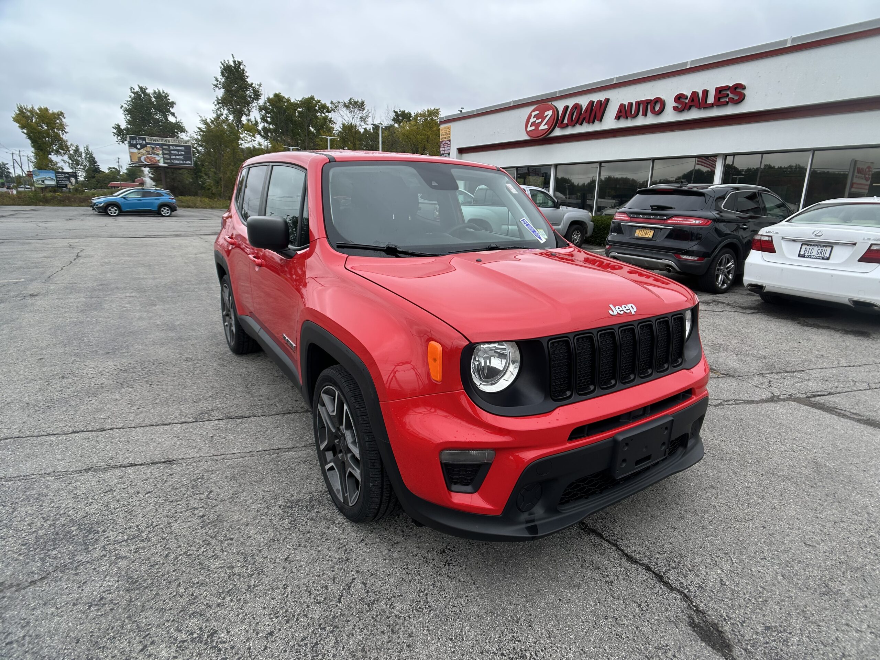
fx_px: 661
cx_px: 440
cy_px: 330
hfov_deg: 67.3
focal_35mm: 26
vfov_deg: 53.1
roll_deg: -2.1
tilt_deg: -13.3
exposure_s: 1/1280
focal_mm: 5.7
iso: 50
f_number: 1.5
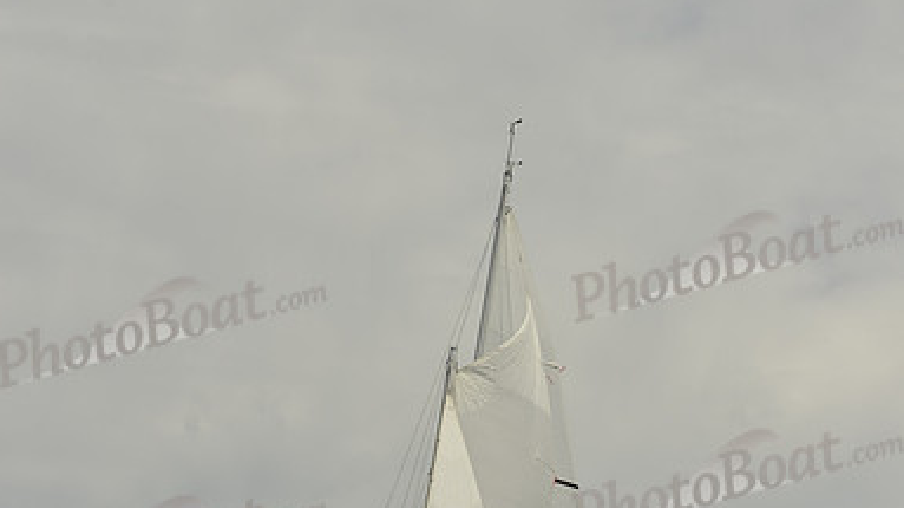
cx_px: 450
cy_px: 636
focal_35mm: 127
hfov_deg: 16.9
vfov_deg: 9.4
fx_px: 3043
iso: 280
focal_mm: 80
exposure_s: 1/1600
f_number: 10
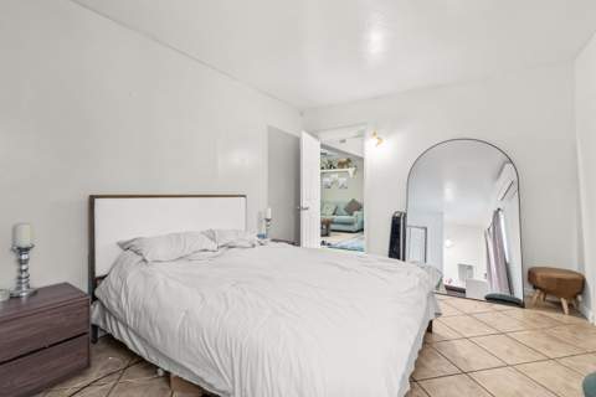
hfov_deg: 96.7
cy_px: 198
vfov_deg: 73.7
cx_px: 298
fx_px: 265
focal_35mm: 16
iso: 12800
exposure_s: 1/80
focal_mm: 16
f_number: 9
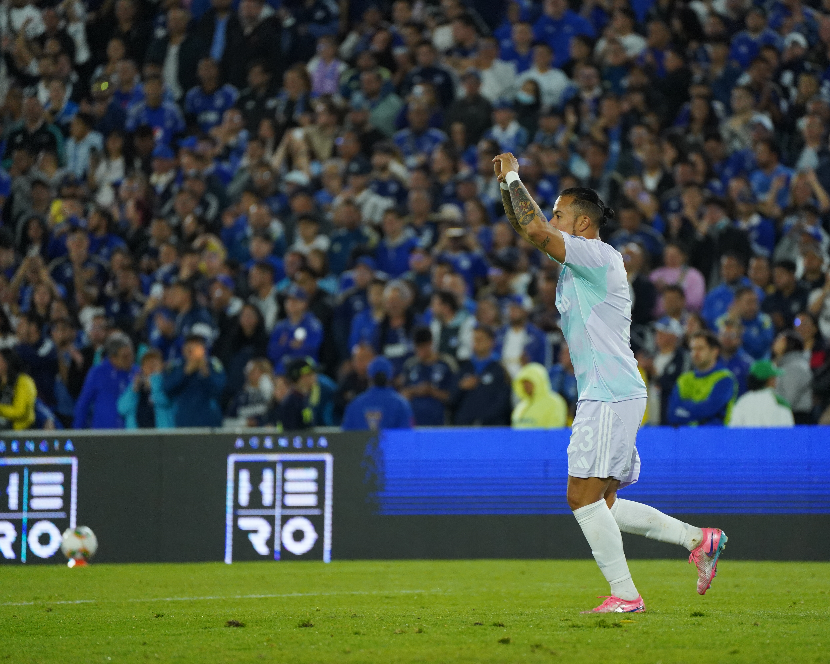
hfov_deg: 4.3
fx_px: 11079
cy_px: 332
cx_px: 488
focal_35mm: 451
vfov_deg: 3.4
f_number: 5.6
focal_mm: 400
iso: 5000
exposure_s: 1/1000
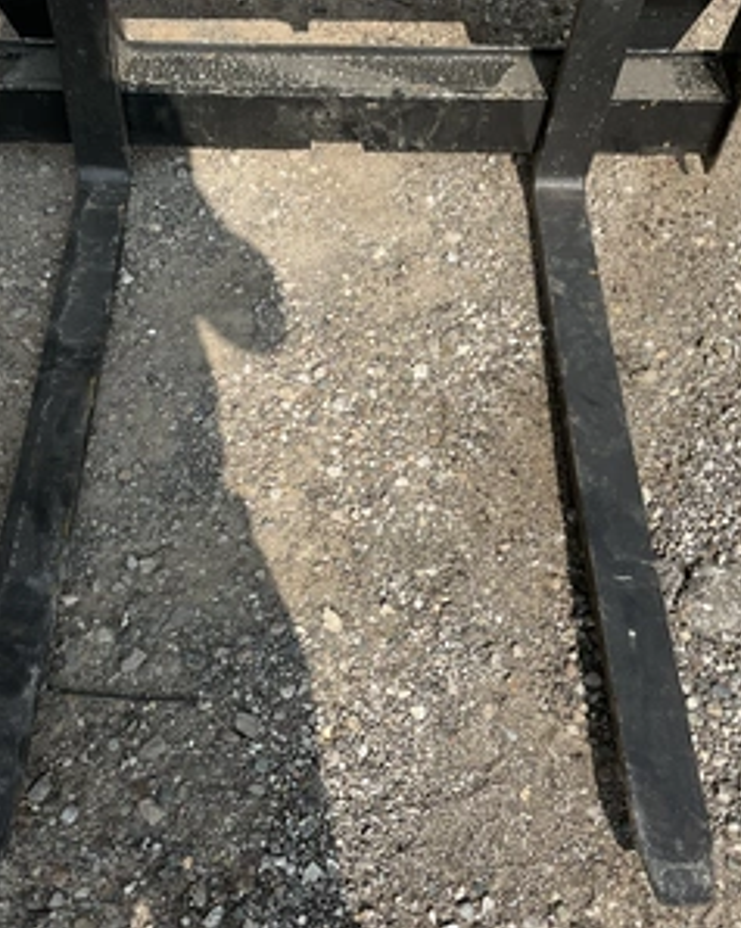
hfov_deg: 39.0
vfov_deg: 48.0
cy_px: 464
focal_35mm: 38
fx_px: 1043
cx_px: 311
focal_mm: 3
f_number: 1.8
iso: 25
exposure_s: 1/1221
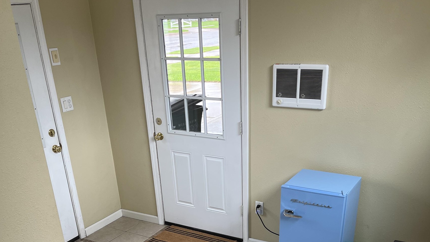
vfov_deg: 29.5
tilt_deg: -27.8
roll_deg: +4.2
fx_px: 433
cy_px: 230
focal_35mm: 38
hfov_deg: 52.8
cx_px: 214
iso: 64
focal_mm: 5.1
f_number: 1.6
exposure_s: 1/122
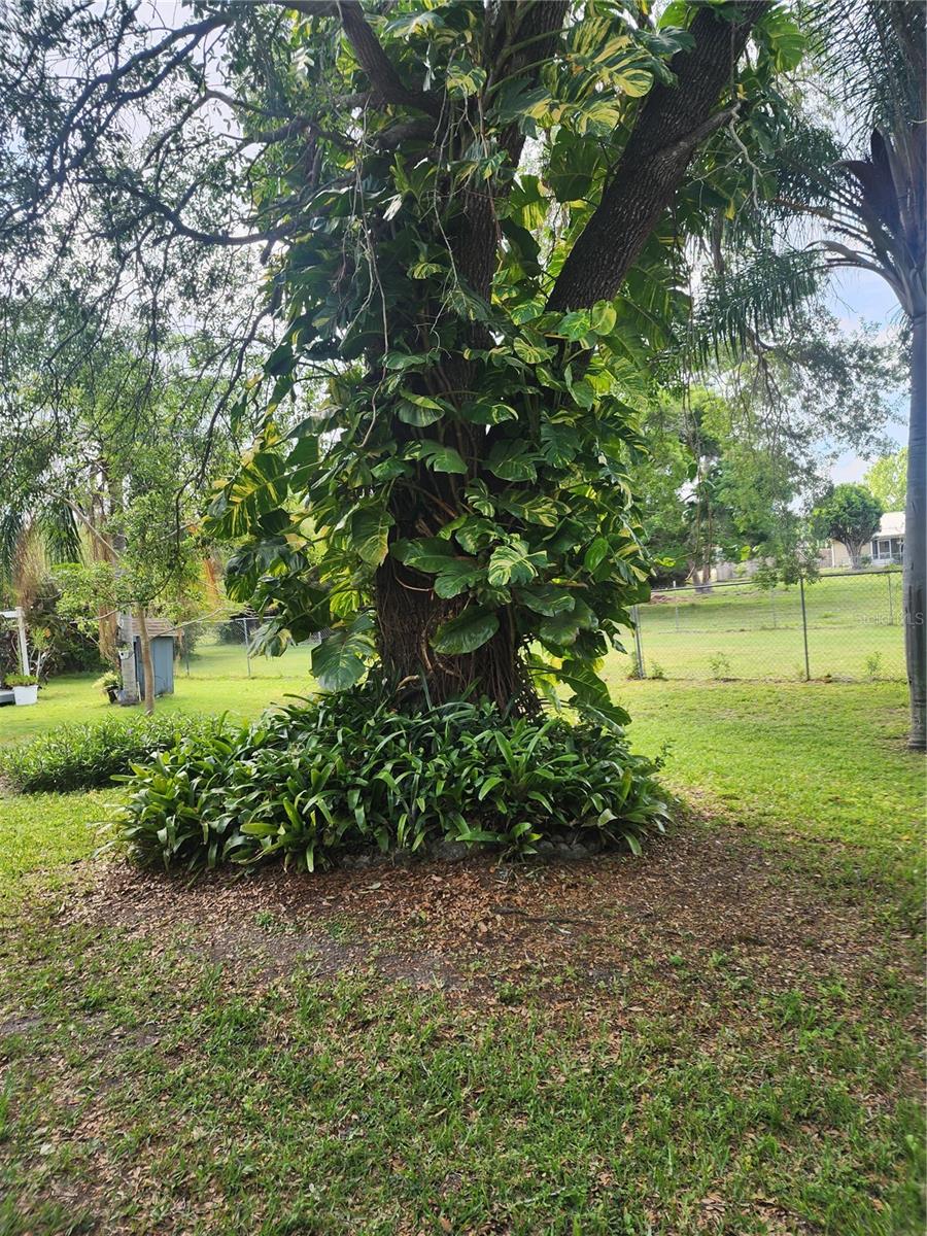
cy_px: 618
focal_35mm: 23
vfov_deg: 73.9
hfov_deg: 58.9
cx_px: 464
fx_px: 821
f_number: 1.8
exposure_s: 1/180
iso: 20
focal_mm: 6.4
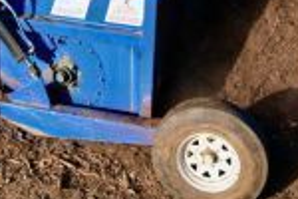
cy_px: -64
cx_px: 99
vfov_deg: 19.0
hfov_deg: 30.3
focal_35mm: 66
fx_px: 546
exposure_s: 1/240
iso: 100
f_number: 2.8
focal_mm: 8.38
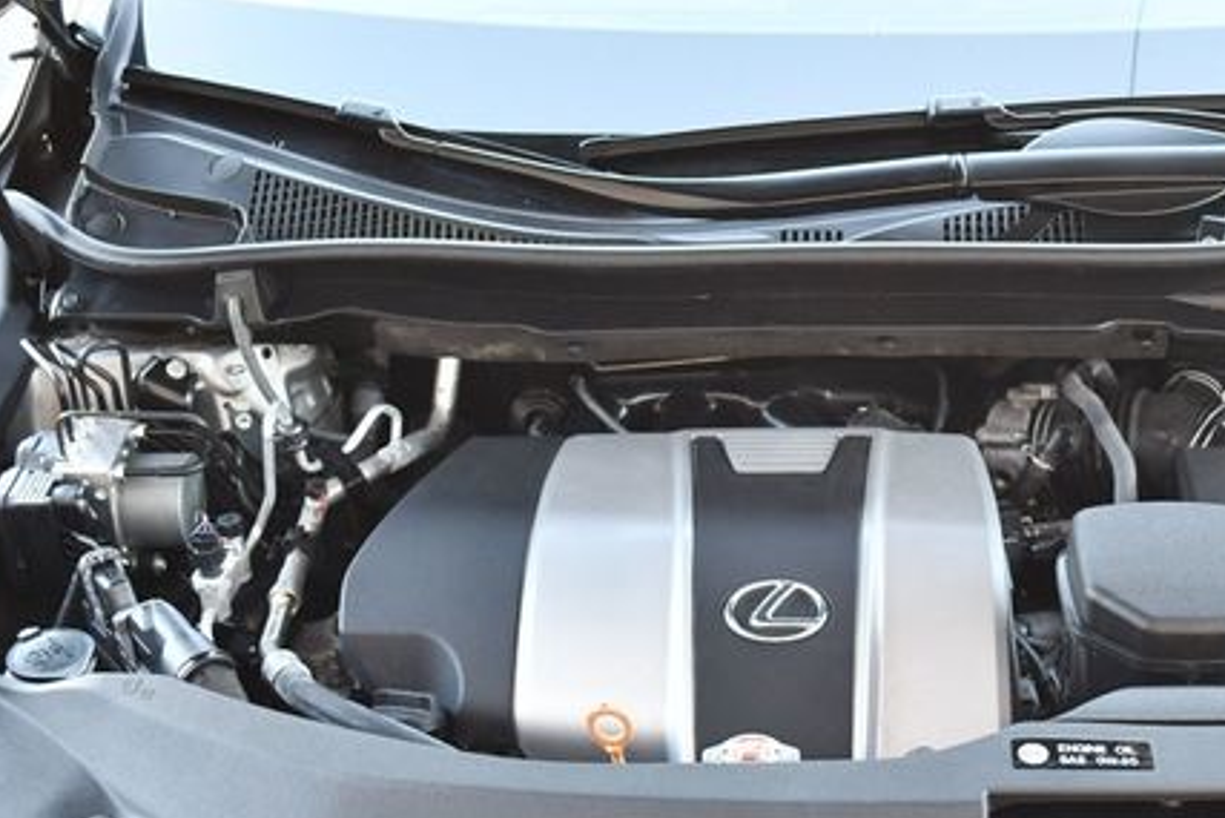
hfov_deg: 30.2
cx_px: 843
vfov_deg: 20.6
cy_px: 422
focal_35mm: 66
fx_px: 2246
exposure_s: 1/125
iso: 800
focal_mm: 22
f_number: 3.8
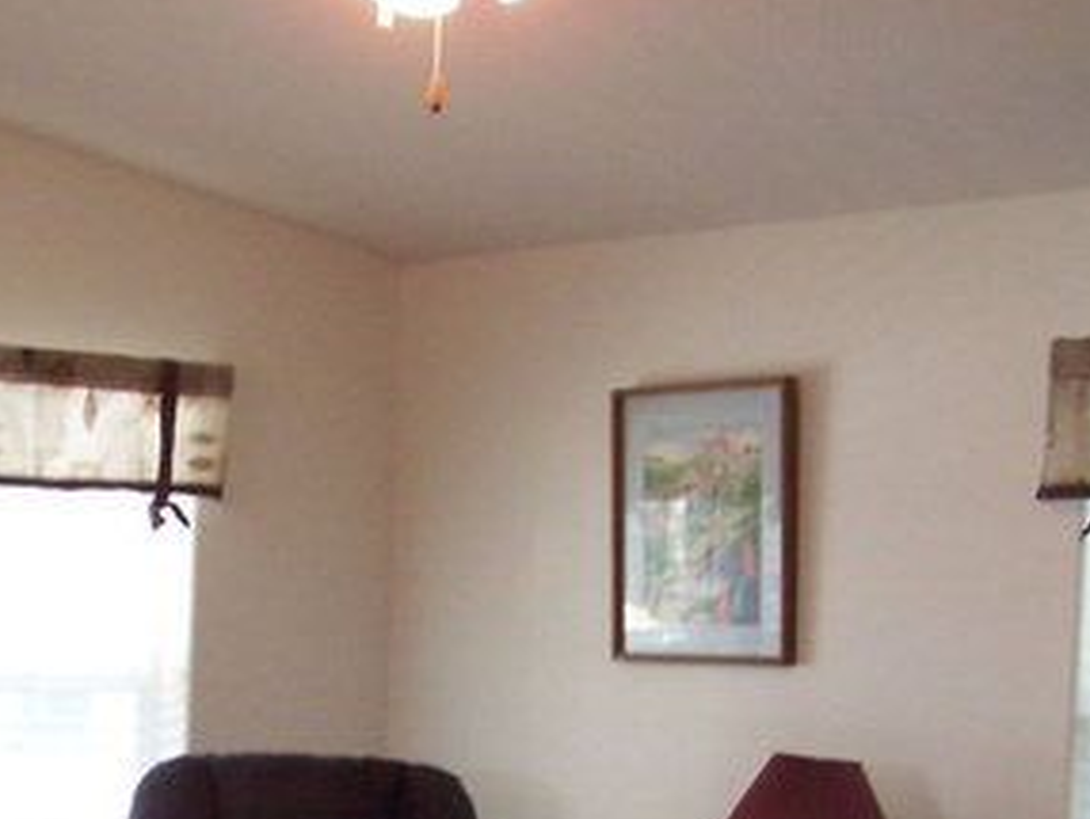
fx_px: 2679
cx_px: 145
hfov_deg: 22.5
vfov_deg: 16.9
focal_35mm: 85
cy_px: 880
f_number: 2.8
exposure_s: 1/15
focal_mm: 6.3
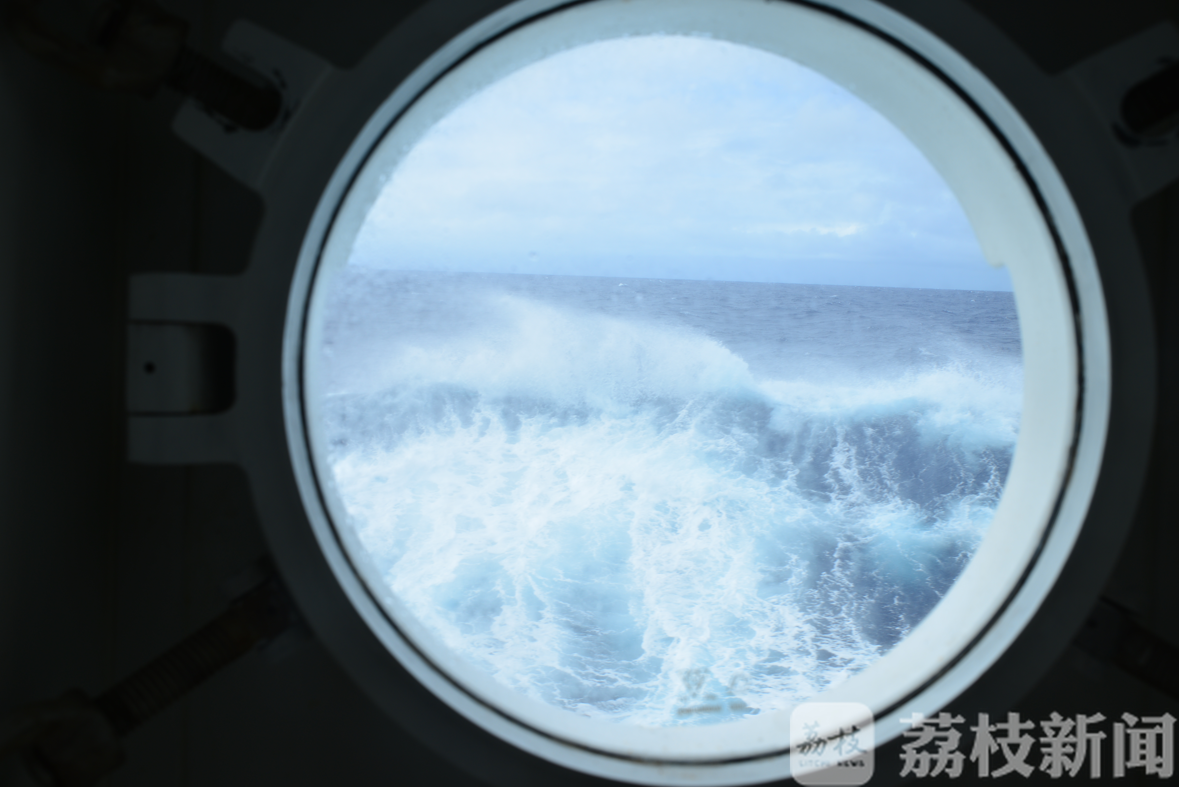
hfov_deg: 58.7
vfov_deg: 41.1
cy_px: 394
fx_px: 1048
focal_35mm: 32
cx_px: 590
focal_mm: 32
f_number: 10
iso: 100
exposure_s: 1/200
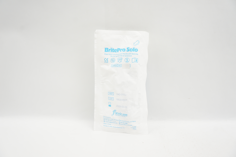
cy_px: 78
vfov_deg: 47.8
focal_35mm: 27
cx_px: 118
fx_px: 177
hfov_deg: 67.4
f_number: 8
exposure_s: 1/20
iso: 200
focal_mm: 18
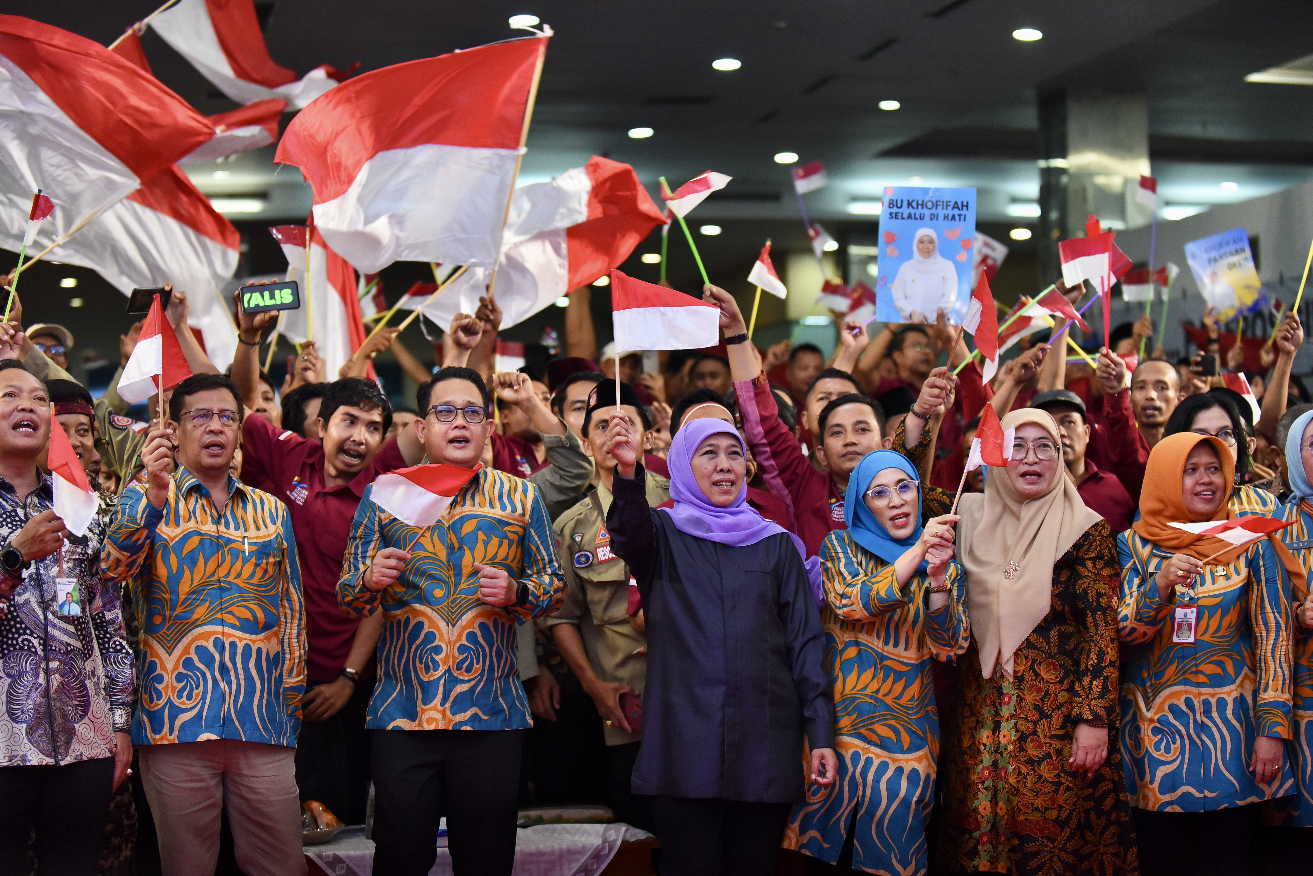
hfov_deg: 28.8
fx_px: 2554
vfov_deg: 19.5
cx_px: 656
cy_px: 438
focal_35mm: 70
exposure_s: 1/320
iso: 2000
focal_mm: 70
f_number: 2.8
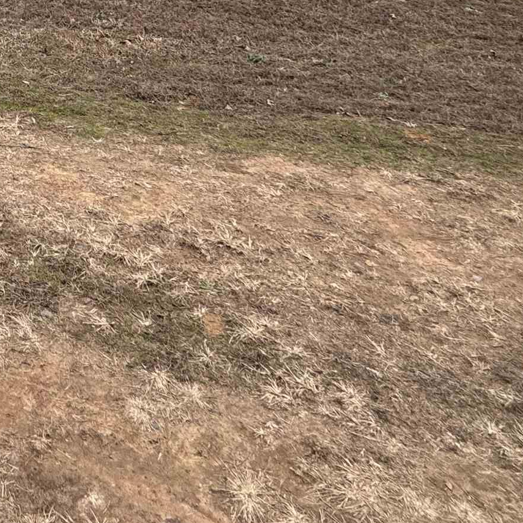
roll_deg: -1.1
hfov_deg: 31.5
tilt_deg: -3.7
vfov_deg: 31.0
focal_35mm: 43
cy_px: -150
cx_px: -132
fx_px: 735
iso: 40
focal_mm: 2.22
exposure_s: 1/327
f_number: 2.2
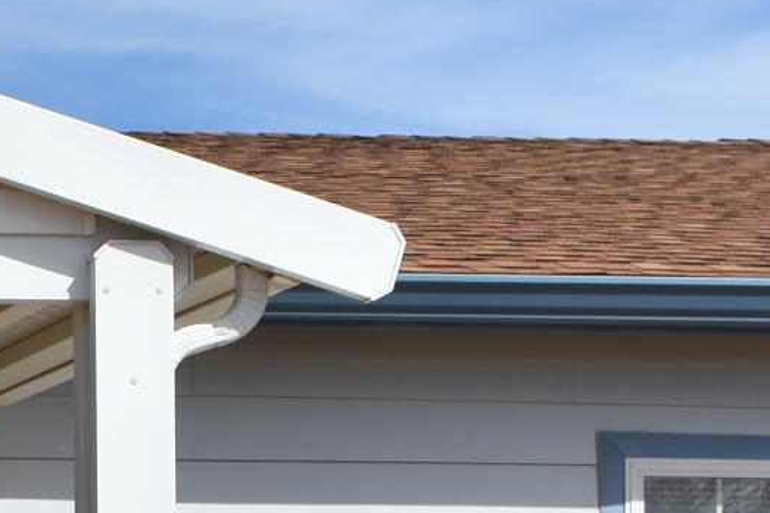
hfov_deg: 11.5
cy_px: 513
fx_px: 3313
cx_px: -942
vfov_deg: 8.8
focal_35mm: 155
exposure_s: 1/500
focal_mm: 18
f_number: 8
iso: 110
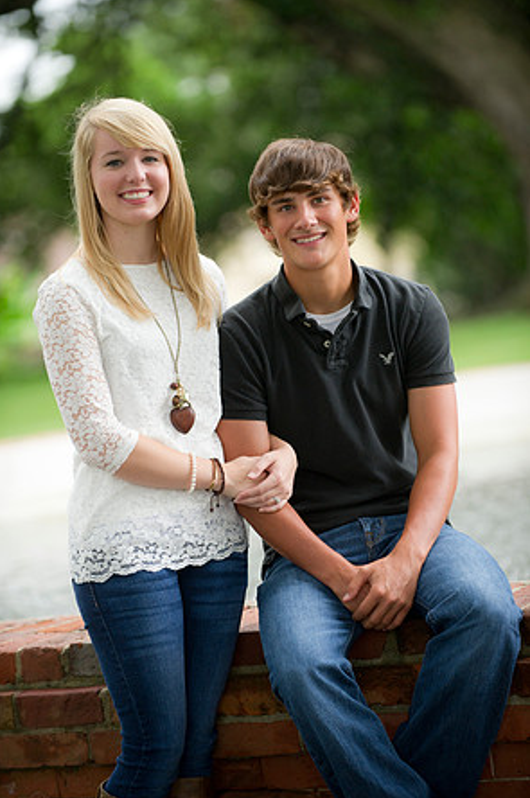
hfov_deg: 8.7
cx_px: 263
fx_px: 3475
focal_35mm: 157
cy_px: 401
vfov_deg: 13.1
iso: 640
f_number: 2.8
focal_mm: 155
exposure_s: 1/250
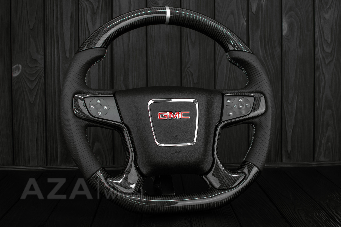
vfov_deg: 25.8
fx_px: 497
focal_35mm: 52
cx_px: 170
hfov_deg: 37.8
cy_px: 114
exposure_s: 1/125
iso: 500
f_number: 6.3
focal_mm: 35
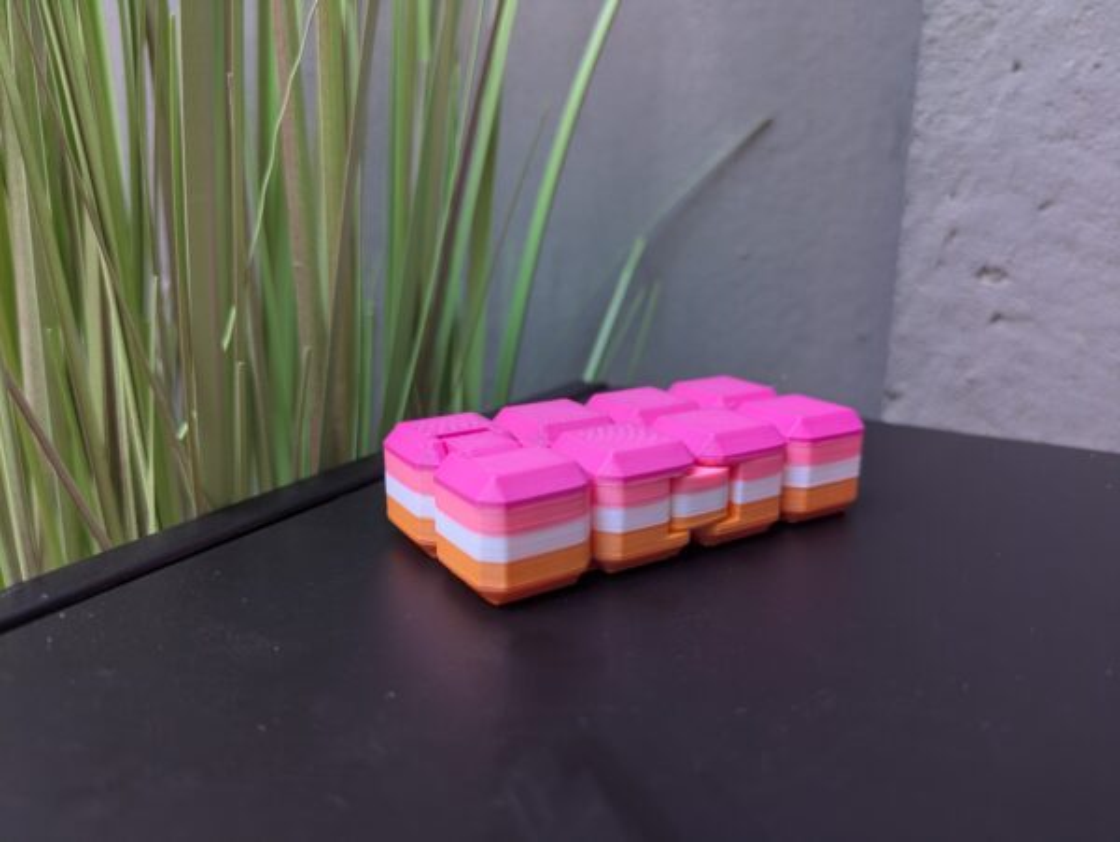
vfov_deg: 54.9
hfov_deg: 69.3
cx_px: 560
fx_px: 810
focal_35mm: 25
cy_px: 421
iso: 48
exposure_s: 1/33.3
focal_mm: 5.43
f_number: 1.89
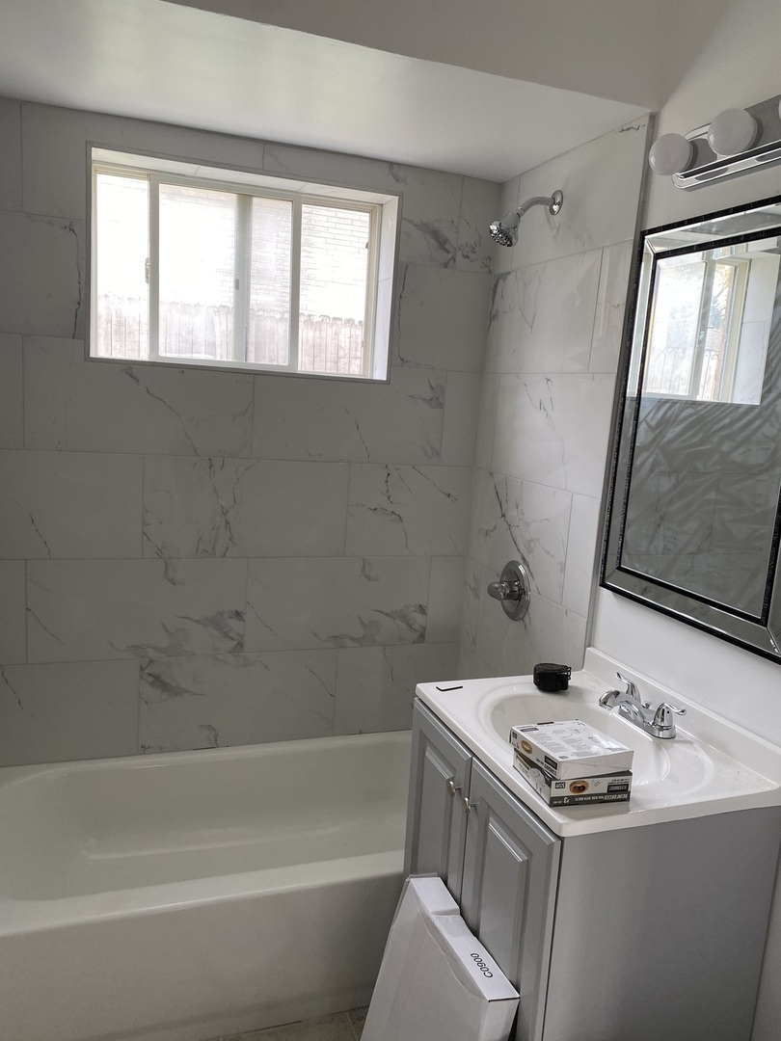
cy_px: 520
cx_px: 390
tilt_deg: -9.9
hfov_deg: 53.1
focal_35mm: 26
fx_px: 782
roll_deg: -2.8
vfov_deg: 67.3
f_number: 1.8
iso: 100
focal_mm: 4.25
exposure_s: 1/121
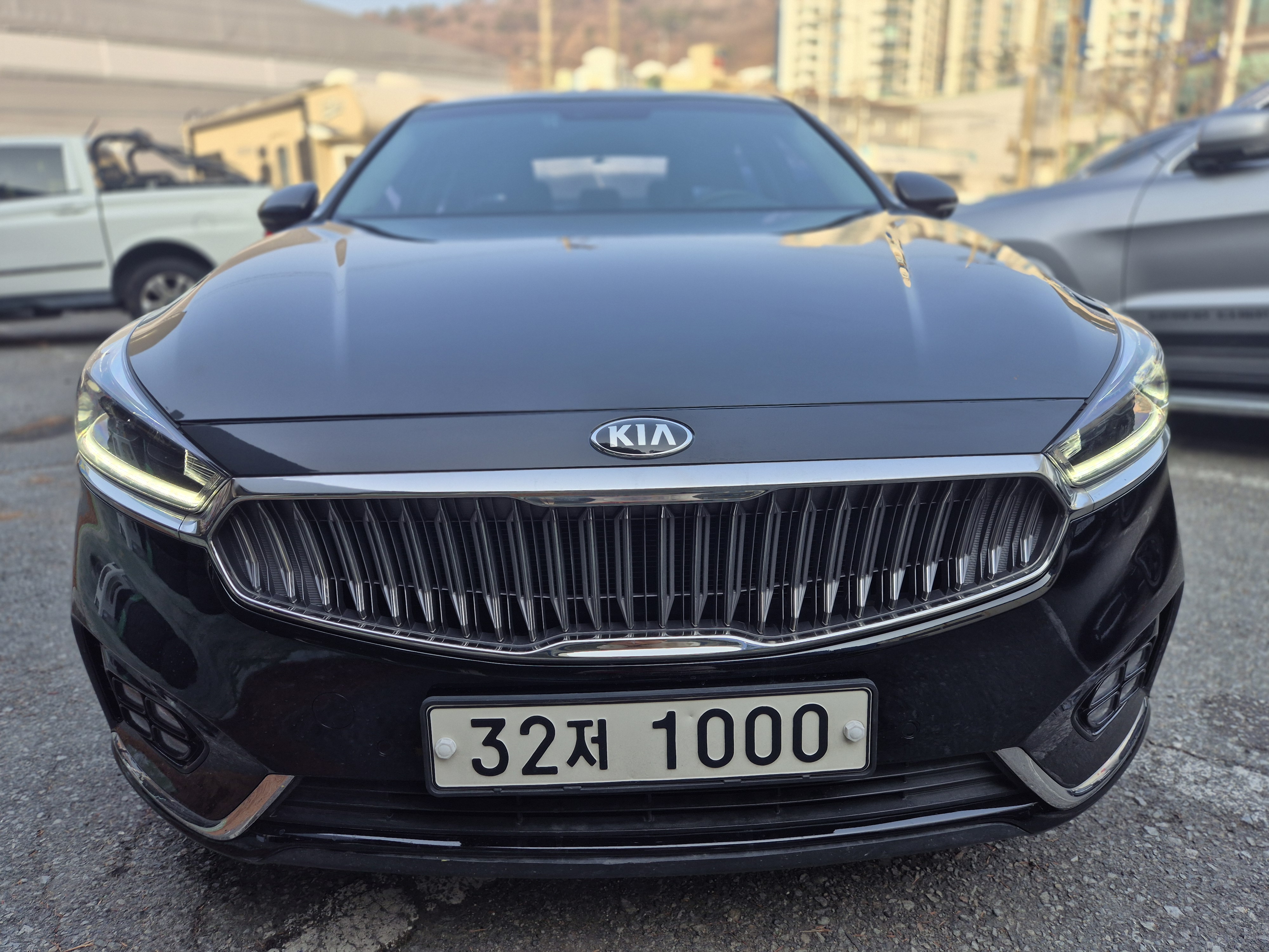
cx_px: 634
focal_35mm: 23
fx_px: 843
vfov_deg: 58.9
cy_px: 476
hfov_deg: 73.9
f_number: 1.8
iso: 25
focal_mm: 5.4
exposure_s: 1/616
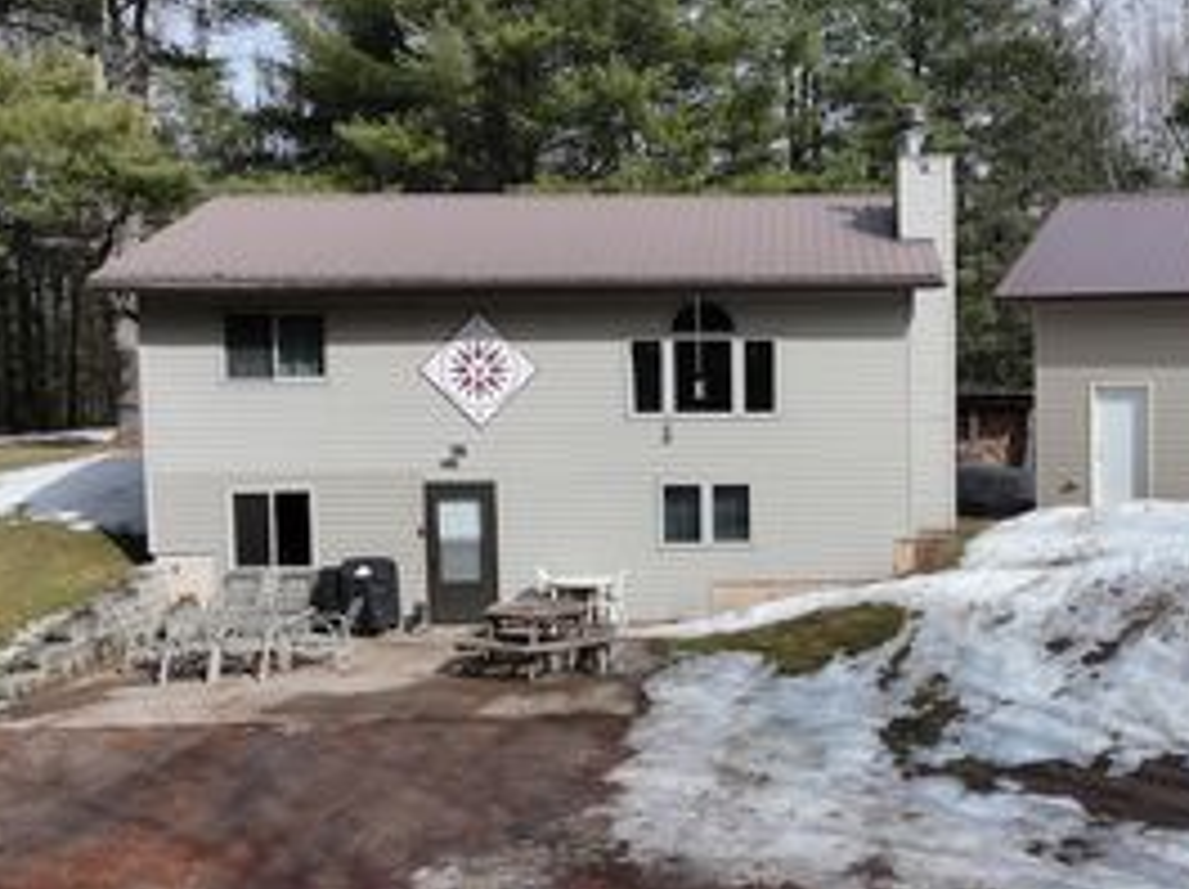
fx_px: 1338
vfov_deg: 36.7
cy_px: 467
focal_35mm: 39
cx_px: 924
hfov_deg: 45.8
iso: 140
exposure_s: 1/2000
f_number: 2.8
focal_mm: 12.29
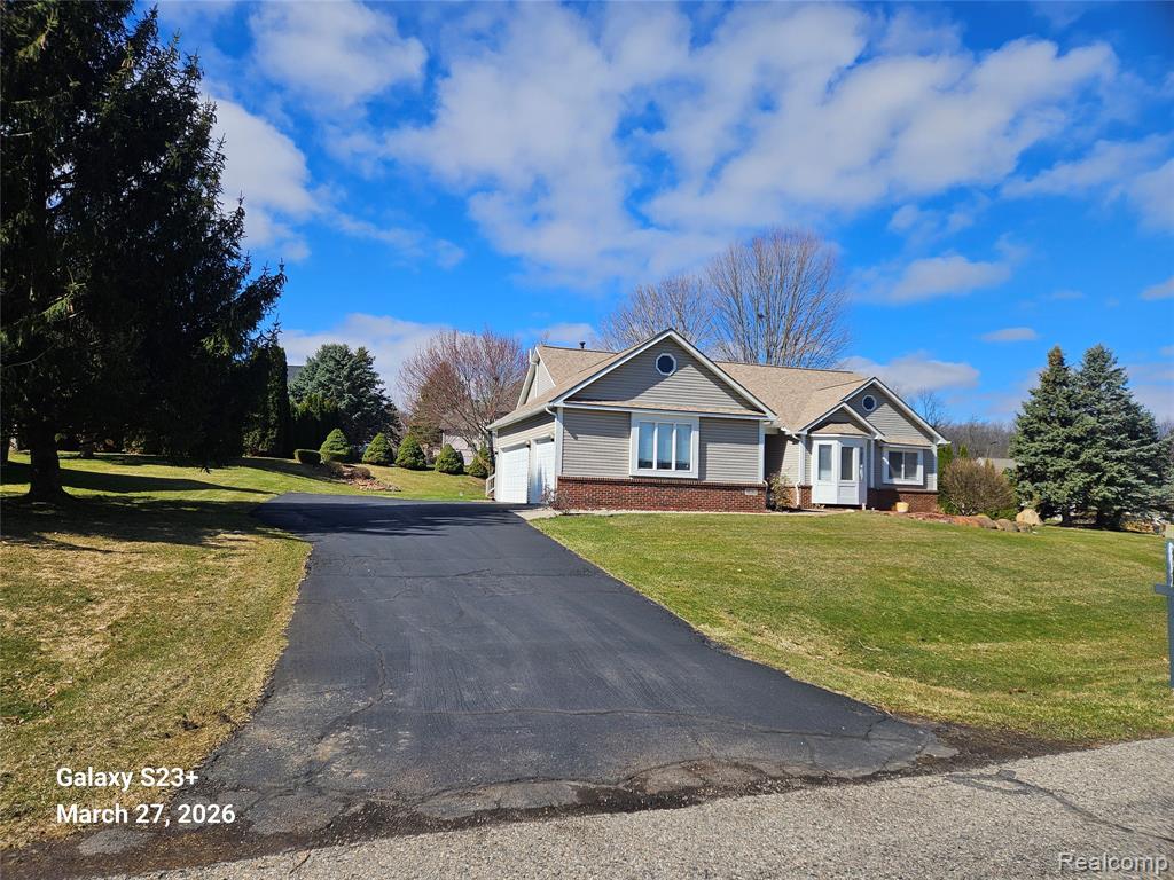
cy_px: 440
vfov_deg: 58.9
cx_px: 587
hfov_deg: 73.9
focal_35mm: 23
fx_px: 780
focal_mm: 5.4
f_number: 1.8
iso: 25
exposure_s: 1/2404
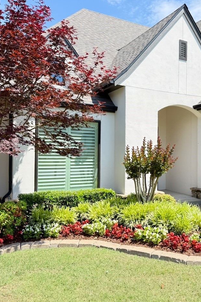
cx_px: 156
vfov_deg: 55.8
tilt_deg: +0.7
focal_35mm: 34
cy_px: 151
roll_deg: -0.1
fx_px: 285
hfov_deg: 37.7
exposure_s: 1/1901
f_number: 1.78
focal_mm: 6.76
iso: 100
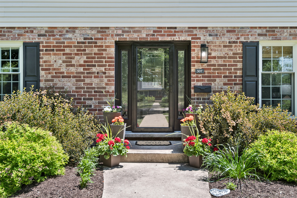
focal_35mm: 33
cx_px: 148
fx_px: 272
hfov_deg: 57.2
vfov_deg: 40.0
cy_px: 99
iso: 250
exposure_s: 1/125
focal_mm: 22
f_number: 8
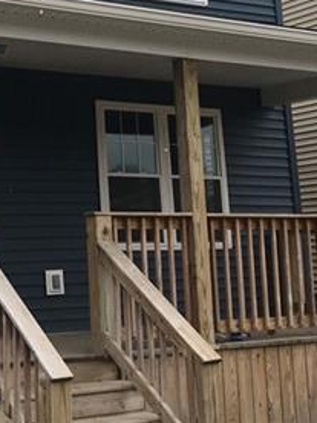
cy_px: 58
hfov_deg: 18.6
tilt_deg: +13.4
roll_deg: -0.7
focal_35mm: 78
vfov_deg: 24.4
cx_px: 29
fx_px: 952
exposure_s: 1/825
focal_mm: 3.99
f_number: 1.8
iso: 20
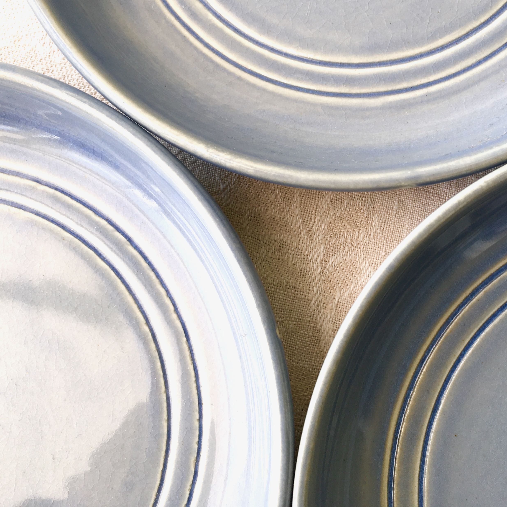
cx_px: 345
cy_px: 196
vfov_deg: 39.8
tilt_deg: -85.9
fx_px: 696
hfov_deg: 39.5
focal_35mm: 42
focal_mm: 4.15
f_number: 2.2
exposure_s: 1/124
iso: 25
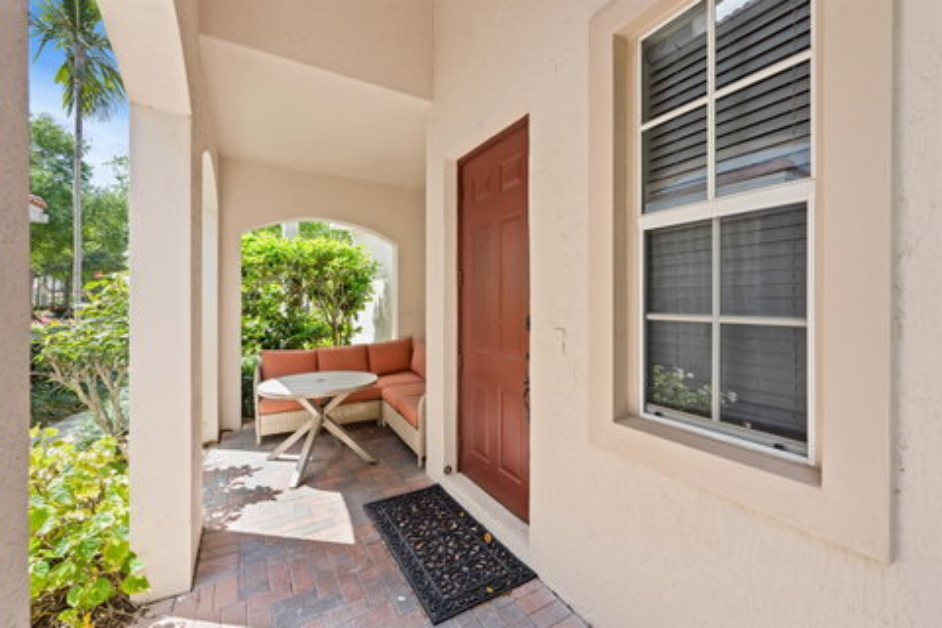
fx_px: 366
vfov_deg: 81.2
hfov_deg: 104.3
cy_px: 314
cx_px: 471
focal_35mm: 14
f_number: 9
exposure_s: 1/125
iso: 250
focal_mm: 14
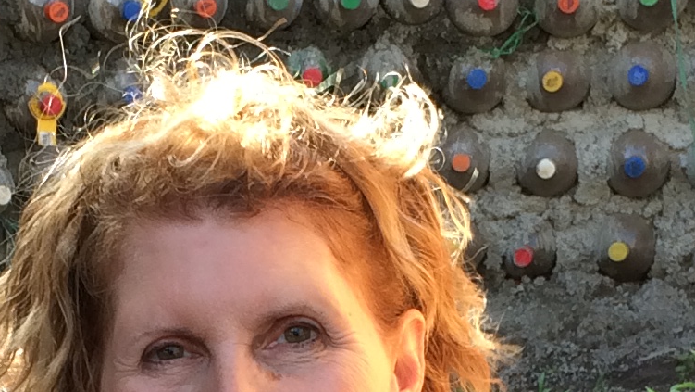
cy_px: 685
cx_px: 173
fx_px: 2618
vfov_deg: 8.3
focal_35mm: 142
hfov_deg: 15.1
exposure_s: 1/120
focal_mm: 4.12
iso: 40
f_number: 2.2
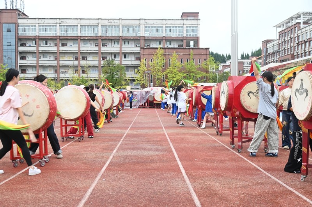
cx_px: 156
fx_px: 398
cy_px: 104
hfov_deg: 42.8
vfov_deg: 29.2
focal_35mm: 46
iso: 200
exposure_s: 1/125
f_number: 5.6
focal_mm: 46
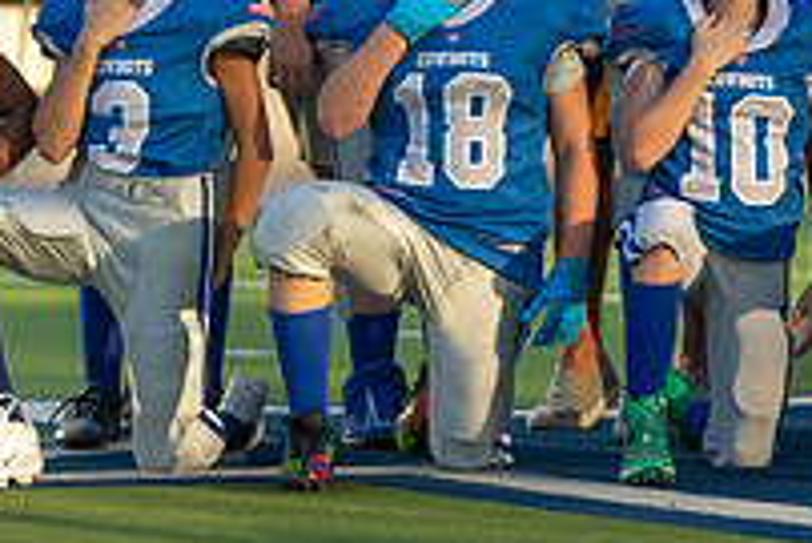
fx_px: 6207
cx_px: 683
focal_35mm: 275
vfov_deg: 5.0
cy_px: 6
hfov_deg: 7.5
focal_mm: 94
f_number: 2.8
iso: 100
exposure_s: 1/640
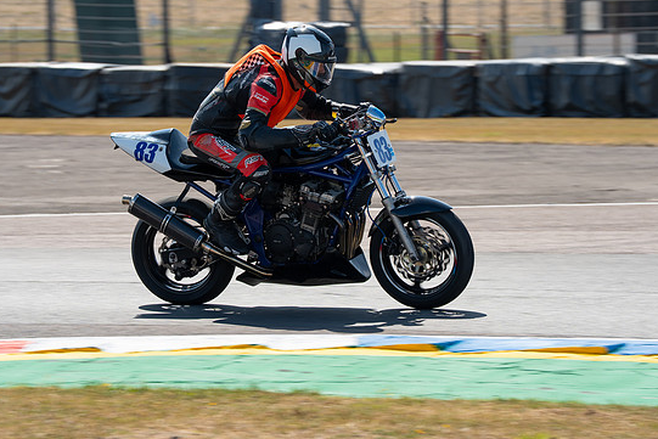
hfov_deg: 8.7
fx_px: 4333
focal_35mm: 237
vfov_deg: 5.8
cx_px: 308
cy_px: 182
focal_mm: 200
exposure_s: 1/400
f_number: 8
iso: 125
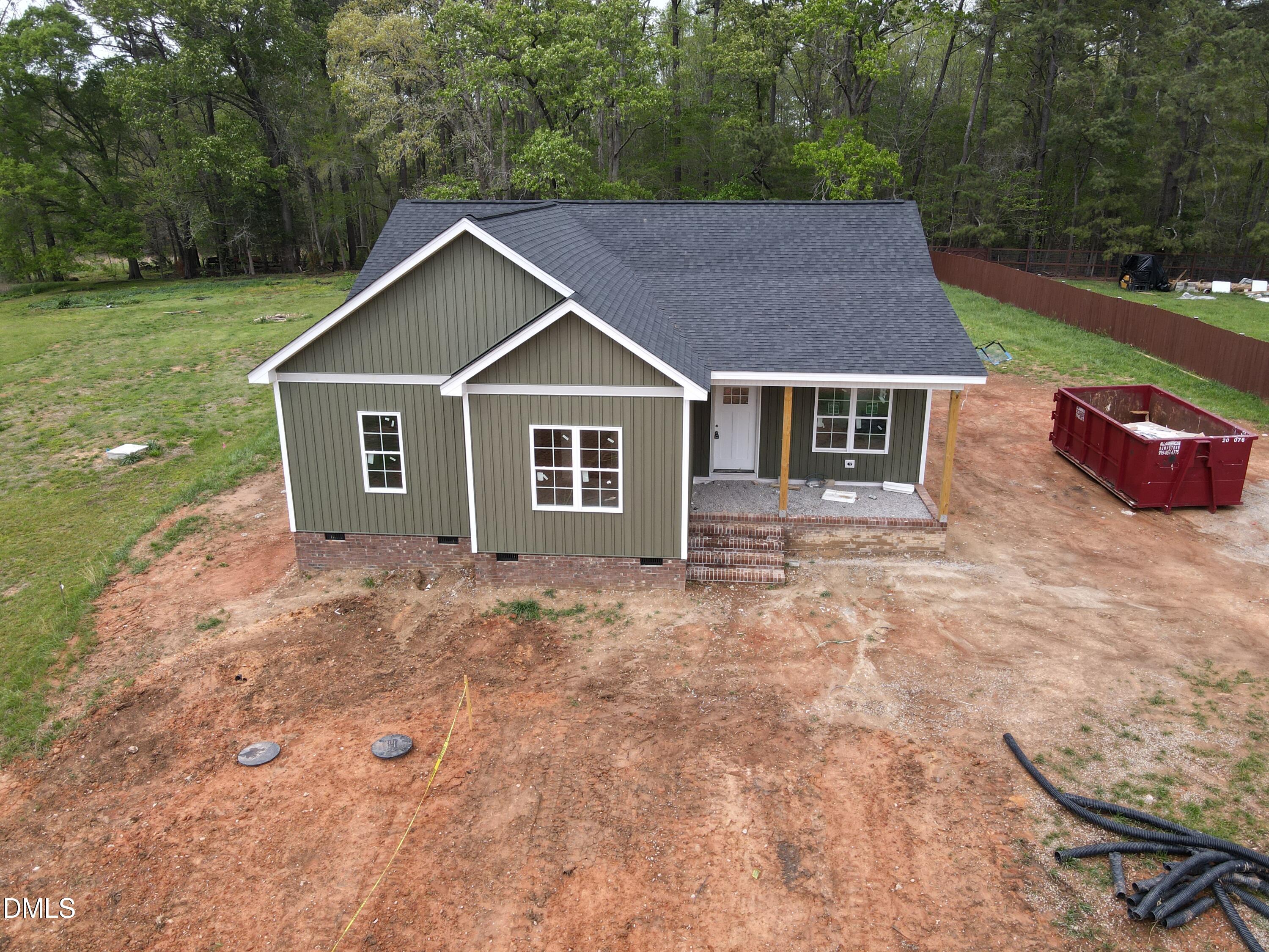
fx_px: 880
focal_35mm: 24
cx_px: 634
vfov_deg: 56.8
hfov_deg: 71.6
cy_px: 476
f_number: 2.8
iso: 100
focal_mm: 4.5
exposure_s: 1/180
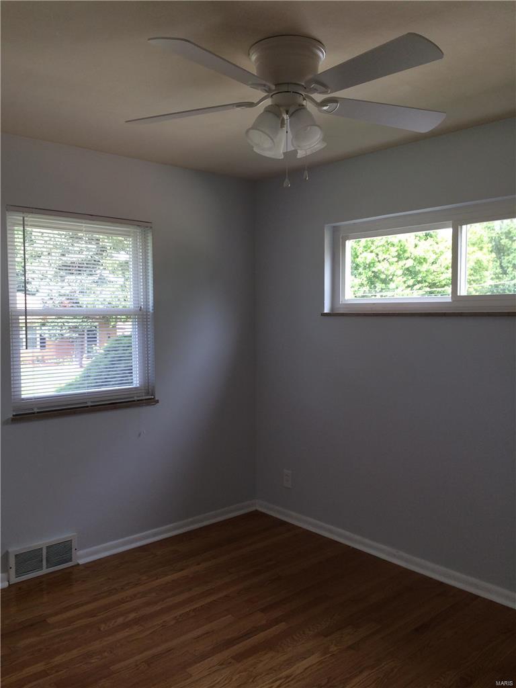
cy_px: 344
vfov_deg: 61.7
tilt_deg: -4.4
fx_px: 576
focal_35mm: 29
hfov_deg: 48.2
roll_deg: -1.1
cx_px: 258
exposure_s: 1/120
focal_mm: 4.15
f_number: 2.2
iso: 64
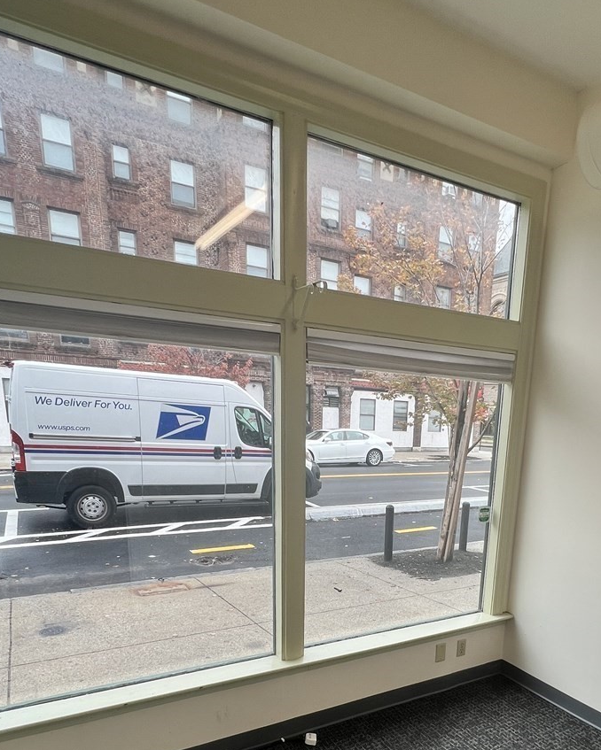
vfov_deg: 68.2
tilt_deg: -13.7
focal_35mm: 23
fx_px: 511
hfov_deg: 60.1
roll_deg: -2.1
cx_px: 377
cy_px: 556
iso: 32
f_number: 1.8
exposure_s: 1/120
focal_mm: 1.57
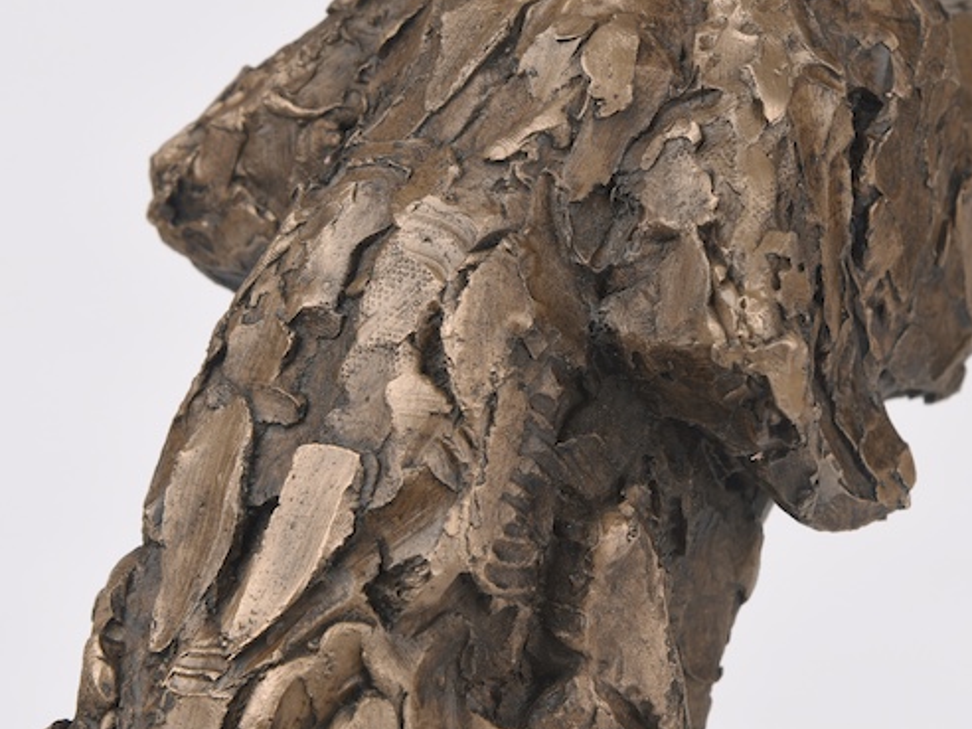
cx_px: 597
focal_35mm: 272
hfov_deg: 7.3
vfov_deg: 5.5
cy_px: 317
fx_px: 7638
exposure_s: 1/125
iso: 100
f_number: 11
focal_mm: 116
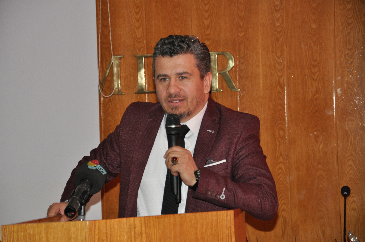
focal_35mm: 147
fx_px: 1489
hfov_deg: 14.0
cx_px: 182
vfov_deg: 9.3
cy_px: 121
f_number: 5.6
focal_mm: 98
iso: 800
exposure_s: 1/60
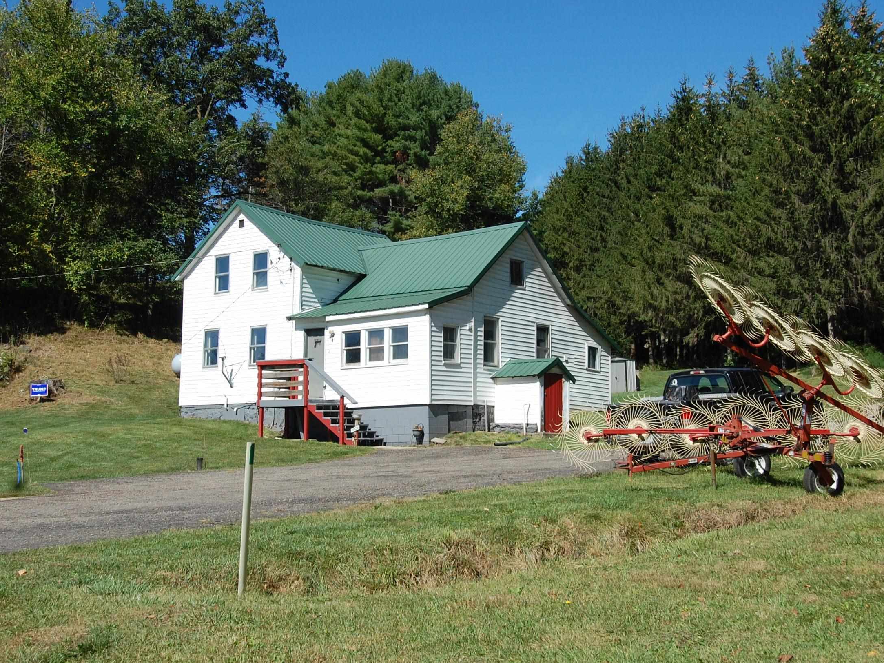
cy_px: 317
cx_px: 450
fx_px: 1226
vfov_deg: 30.3
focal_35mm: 48
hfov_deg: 39.7
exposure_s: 1/400
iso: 200
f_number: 10
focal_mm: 24
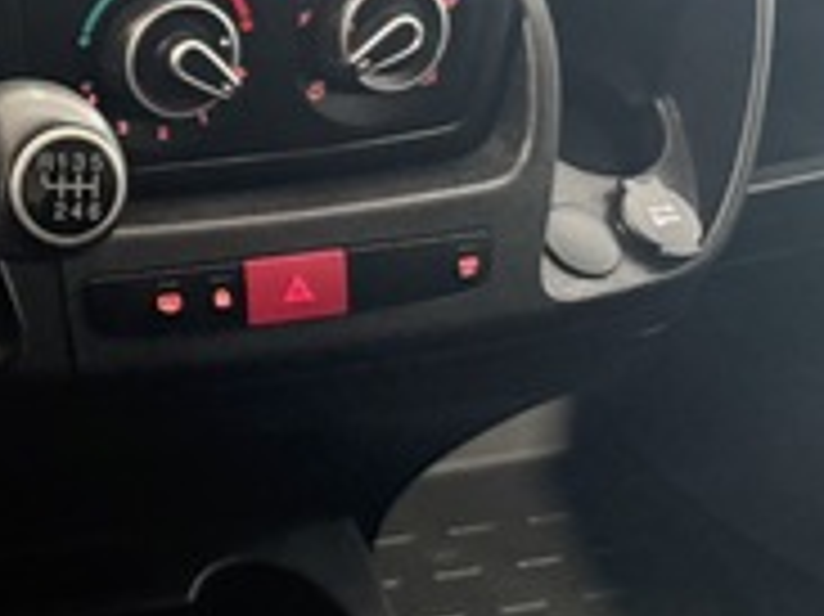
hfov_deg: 18.7
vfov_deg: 17.0
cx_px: -612
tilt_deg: -36.4
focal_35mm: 84
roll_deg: -0.7
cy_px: -58
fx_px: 1998
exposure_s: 1/33
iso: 800
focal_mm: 6.76
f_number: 1.78
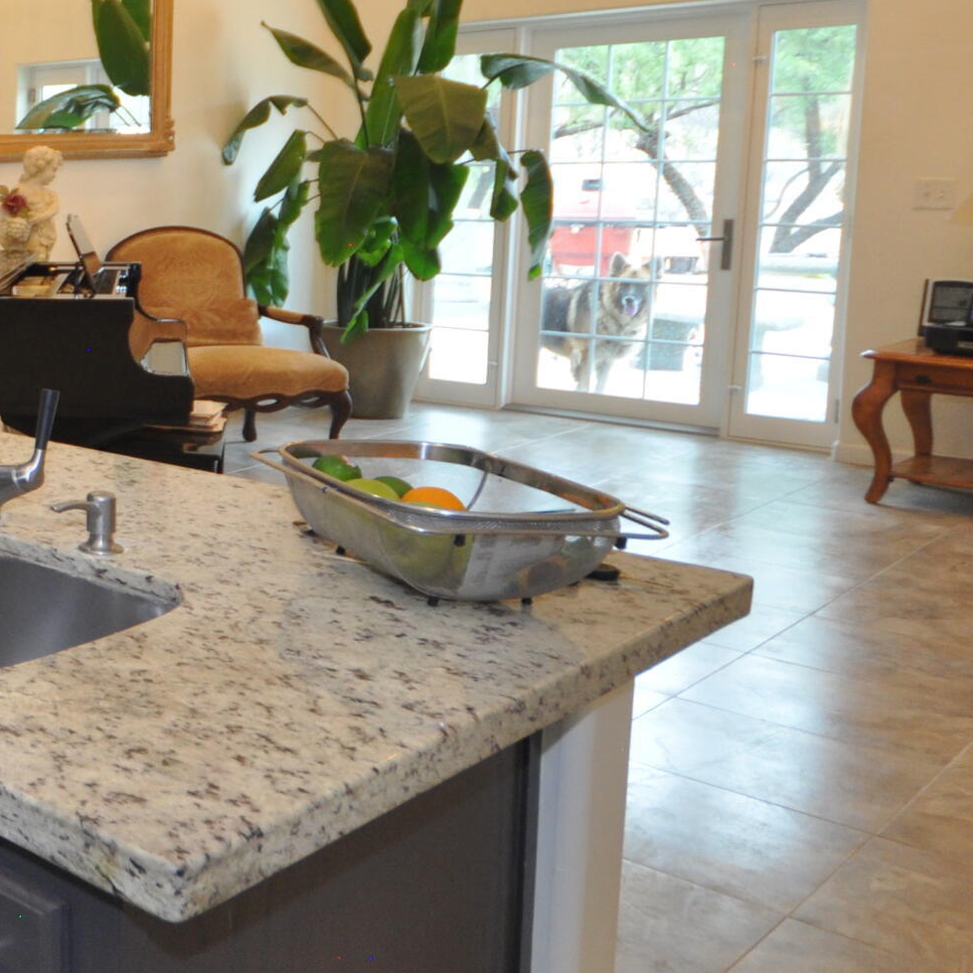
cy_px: 312
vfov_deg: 42.2
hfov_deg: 29.8
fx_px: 1240
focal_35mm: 39
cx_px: -412
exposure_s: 1/60
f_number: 4
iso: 640
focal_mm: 10
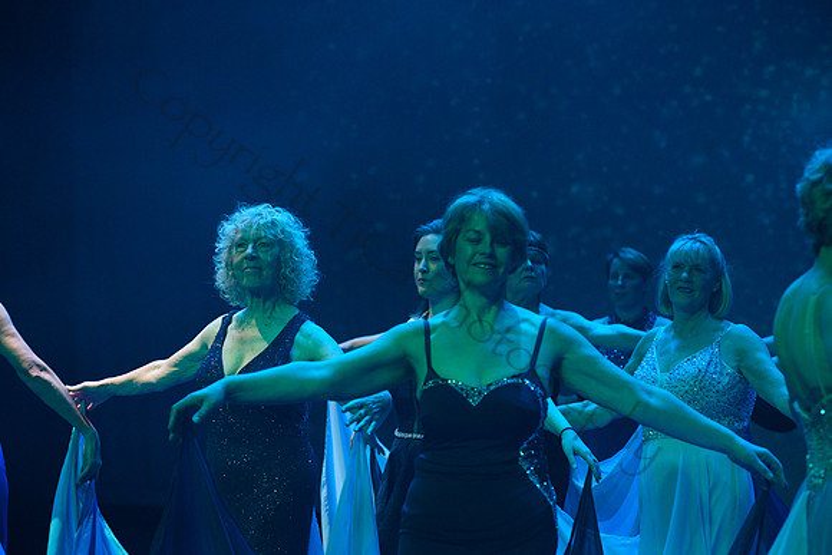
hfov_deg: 20.0
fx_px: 2358
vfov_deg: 13.4
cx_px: 416
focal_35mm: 102
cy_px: 278
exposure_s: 1/160
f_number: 3.5
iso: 1250
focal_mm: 102
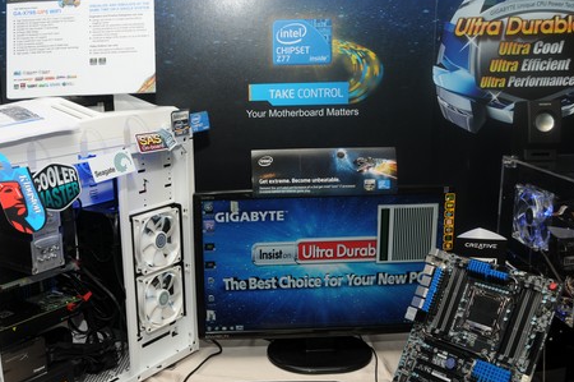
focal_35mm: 40
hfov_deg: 48.0
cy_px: 231
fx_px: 637
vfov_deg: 33.2
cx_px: 209
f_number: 6.3
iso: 200
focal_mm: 20
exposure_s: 1/60
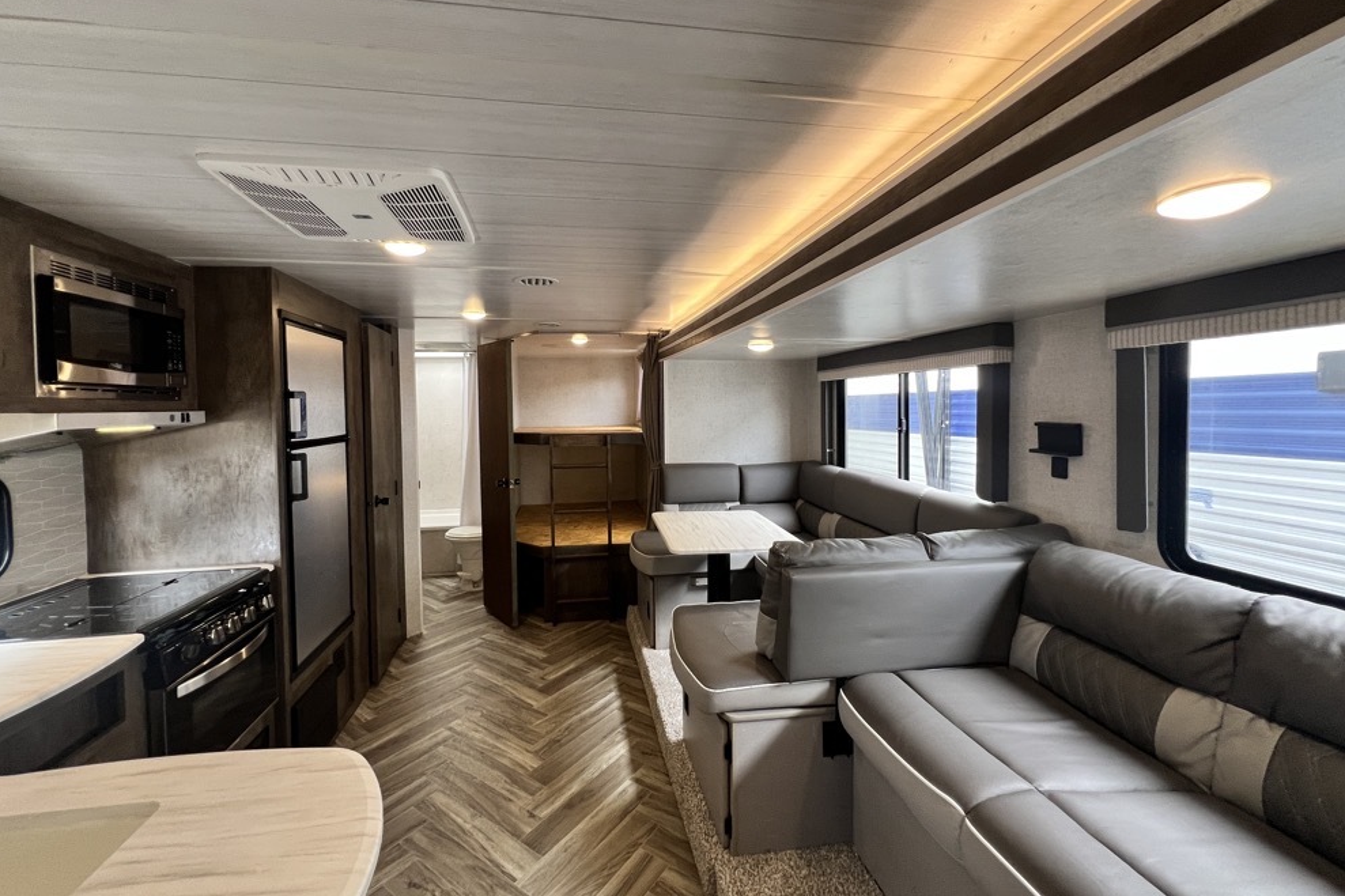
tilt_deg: -2.5
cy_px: 417
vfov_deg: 81.1
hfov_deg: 104.2
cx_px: 651
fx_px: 523
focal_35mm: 14
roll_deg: +0.7
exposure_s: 1/99
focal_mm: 1.57
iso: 125
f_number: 1.8
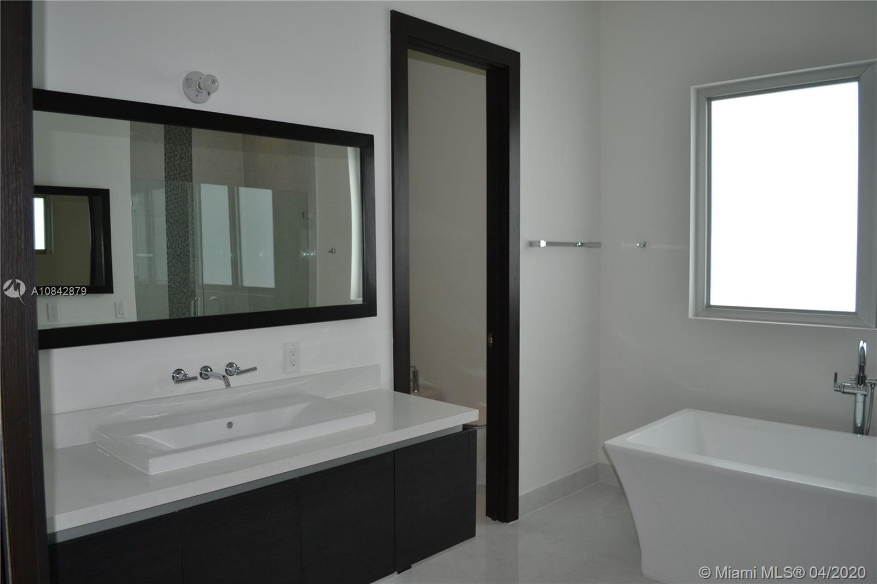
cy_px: 292
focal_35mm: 27
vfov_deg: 47.9
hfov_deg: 67.4
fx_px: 658
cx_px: 438
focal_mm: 18
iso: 360
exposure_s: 1/125
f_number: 4
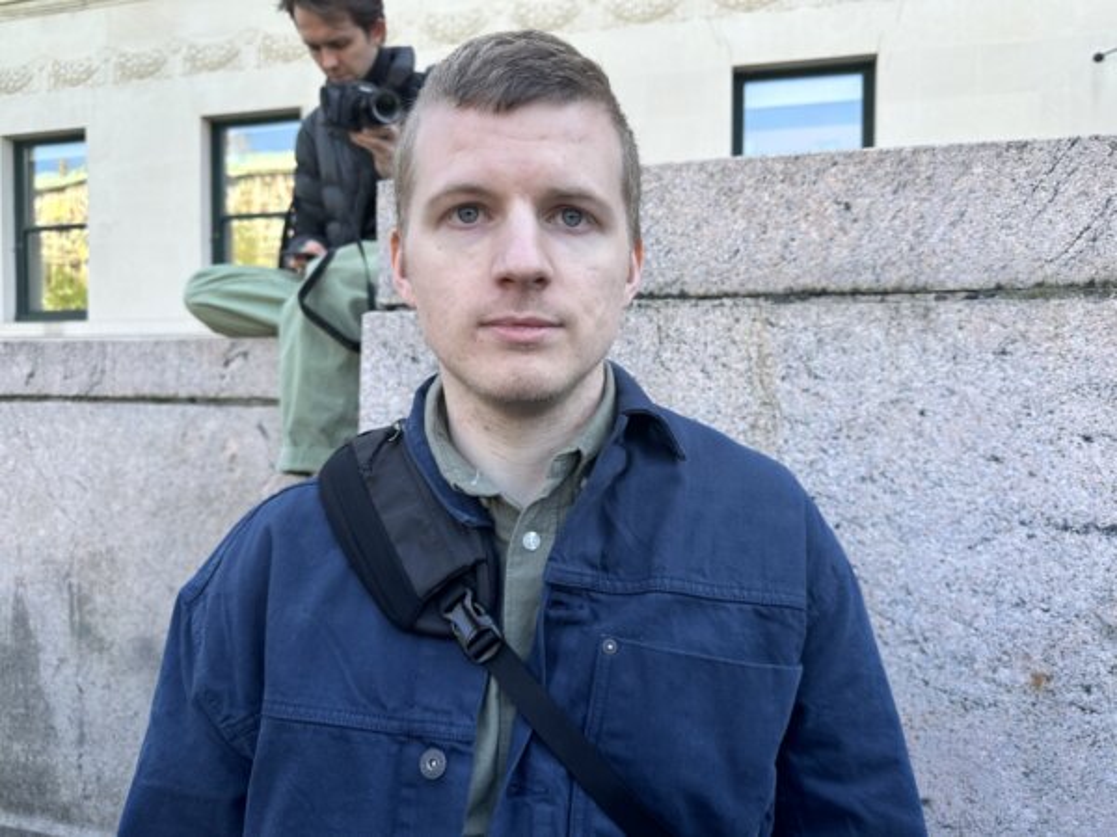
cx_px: 558
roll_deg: -0.9
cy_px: 418
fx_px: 774
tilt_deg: -3.1
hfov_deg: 71.6
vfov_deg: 56.8
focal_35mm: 24
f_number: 1.78
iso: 80
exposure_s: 1/441
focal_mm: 6.86
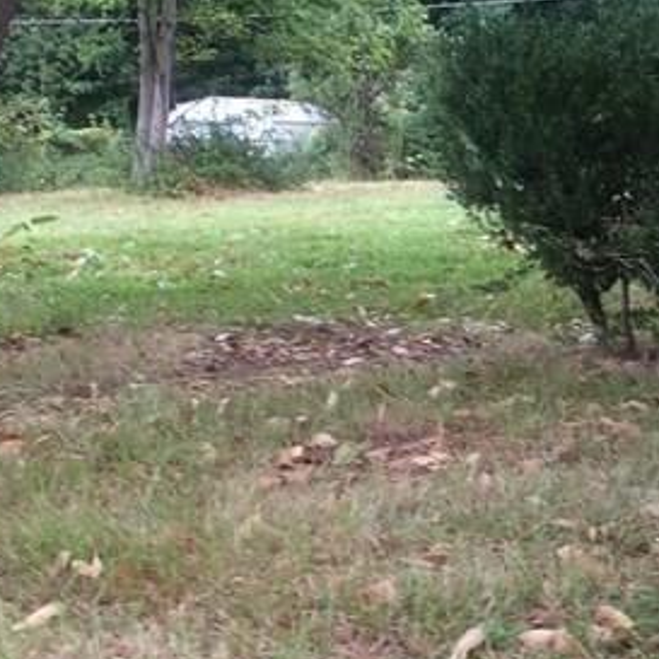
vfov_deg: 18.1
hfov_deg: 17.9
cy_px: 307
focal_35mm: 96
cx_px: 582
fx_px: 2068
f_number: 2.2
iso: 32
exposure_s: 1/134
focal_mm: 4.15
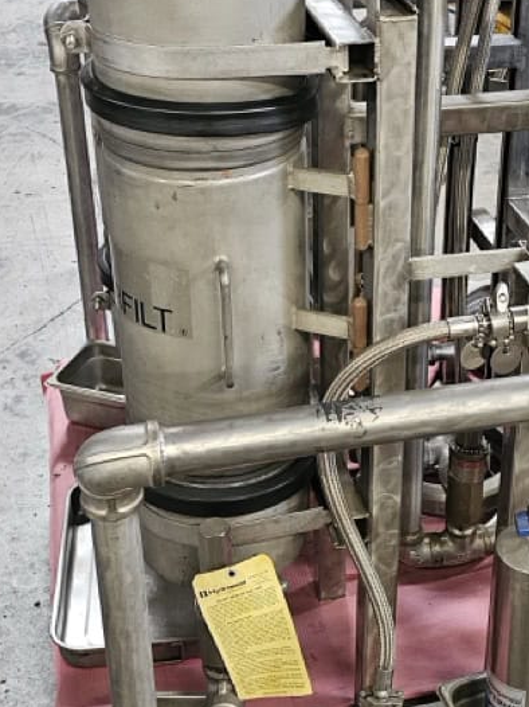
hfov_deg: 25.7
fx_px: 1142
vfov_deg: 34.0
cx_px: 404
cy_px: 218
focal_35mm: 56
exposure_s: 1/120
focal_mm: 6.3
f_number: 1.7
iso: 640
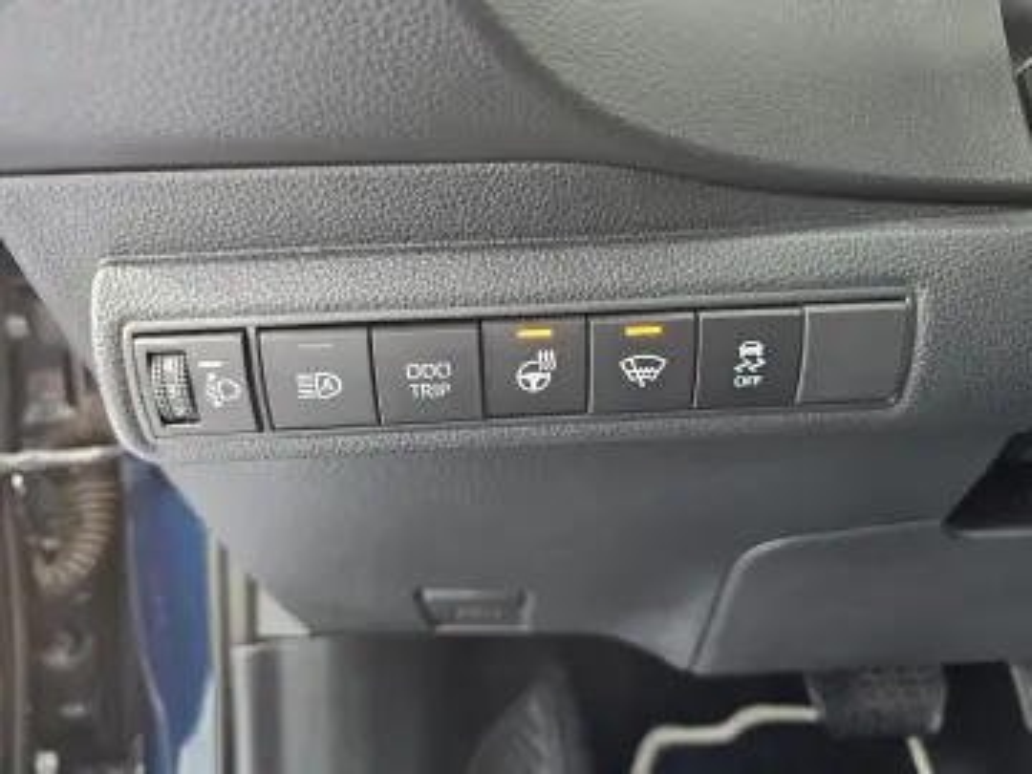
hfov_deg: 73.9
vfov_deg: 58.9
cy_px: 387
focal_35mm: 23
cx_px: 516
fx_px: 686
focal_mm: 6.3
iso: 500
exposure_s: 1/25
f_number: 1.7
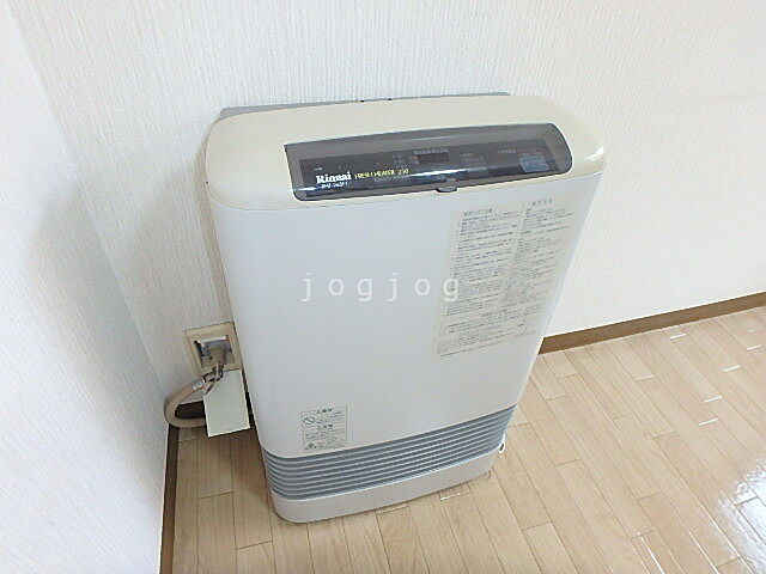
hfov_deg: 79.0
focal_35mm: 21
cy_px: 287
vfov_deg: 63.4
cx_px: 383
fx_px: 465
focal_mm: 3.7
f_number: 3.5
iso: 400
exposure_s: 1/30
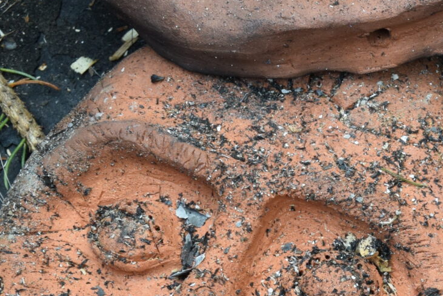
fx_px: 1428
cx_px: 759
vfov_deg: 11.7
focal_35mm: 116
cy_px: 282
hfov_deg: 15.5
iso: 800
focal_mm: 22
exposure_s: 1/60
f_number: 8
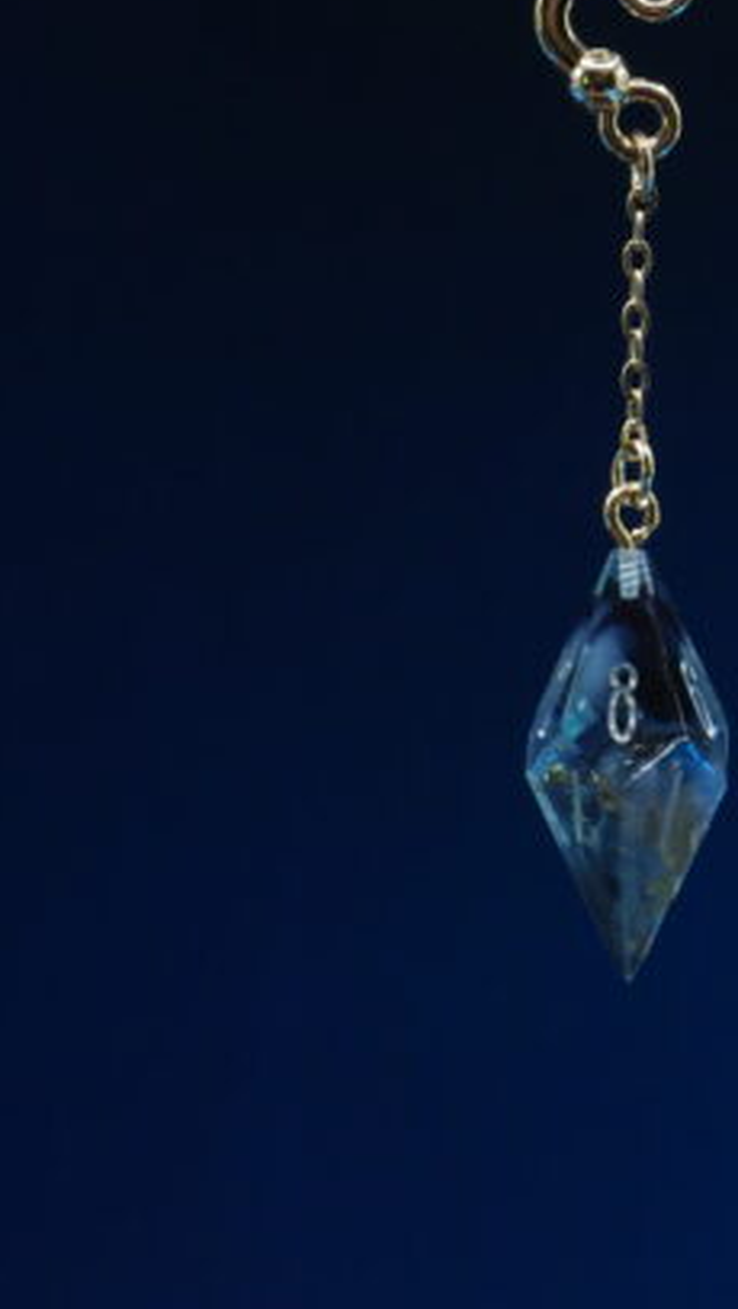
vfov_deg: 16.7
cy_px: 435
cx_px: 802
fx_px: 4446
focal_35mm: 128
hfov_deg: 9.4
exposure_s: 1/60
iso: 800
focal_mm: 30
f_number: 6.3
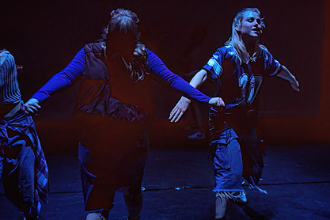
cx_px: 177
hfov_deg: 44.5
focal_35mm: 44
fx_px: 403
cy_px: 120
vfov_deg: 30.5
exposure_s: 1/300
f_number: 2.8
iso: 6400
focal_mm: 26
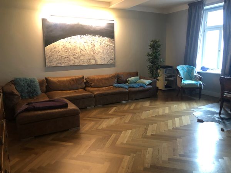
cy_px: 86
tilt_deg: -10.8
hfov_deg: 63.4
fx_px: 187
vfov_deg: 49.7
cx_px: 116
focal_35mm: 28
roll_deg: +2.2
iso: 100
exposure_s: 1/11
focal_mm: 3.99
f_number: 1.8
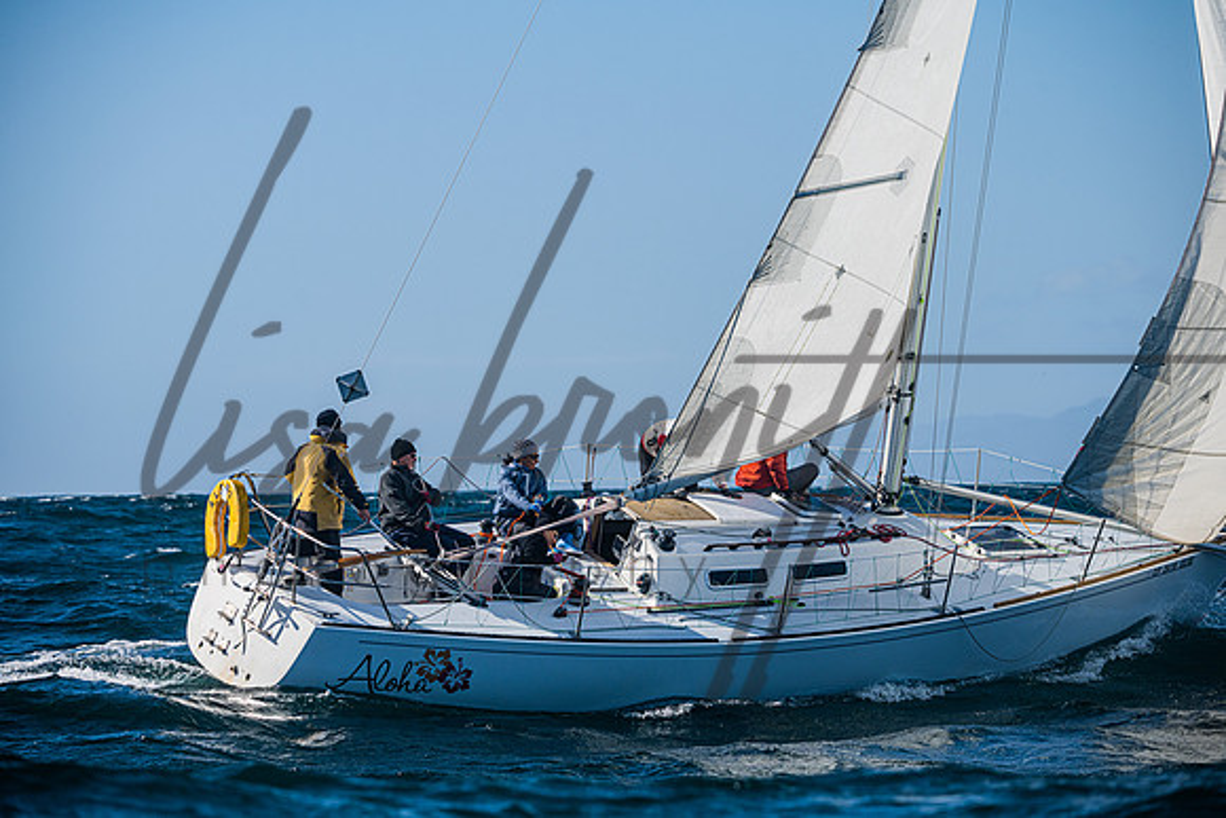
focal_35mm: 190
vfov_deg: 7.2
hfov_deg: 10.8
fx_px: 6472
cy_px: 409
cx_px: 613
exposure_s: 1/3200
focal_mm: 190
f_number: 6.3
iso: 320
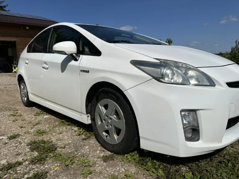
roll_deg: +1.1
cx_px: 120
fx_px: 166
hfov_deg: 71.6
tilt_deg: -7.8
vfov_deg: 56.8
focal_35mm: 24
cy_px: 90
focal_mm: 6.86
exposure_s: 1/15625
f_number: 1.78
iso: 80
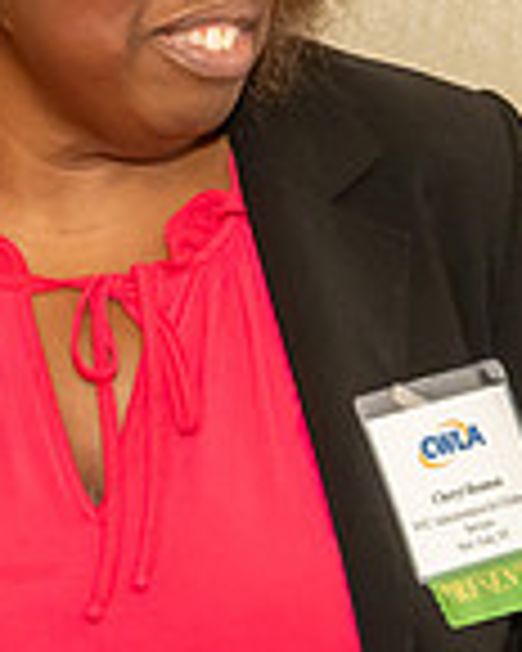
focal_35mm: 377
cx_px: 57
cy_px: 418
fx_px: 7280
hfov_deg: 4.1
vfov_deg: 5.1
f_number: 7.1
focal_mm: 55
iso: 1000
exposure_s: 1/250
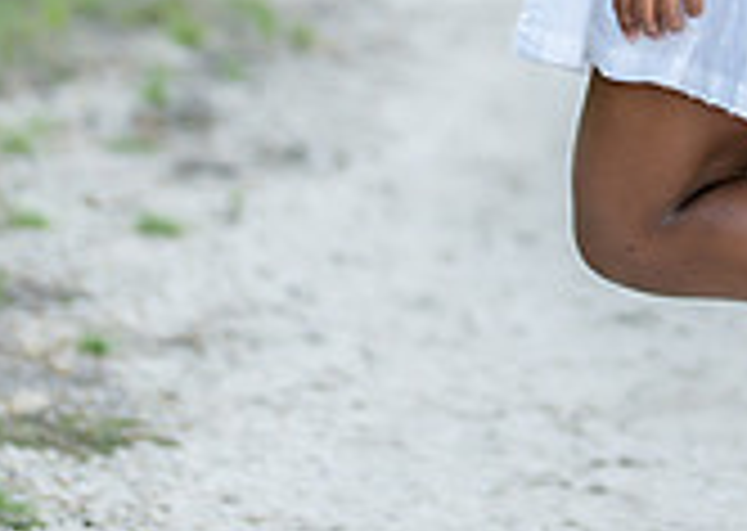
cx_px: 737
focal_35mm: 274
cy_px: -242
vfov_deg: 5.2
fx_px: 5804
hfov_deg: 7.3
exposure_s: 1/800
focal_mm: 50
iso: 100
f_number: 1.2
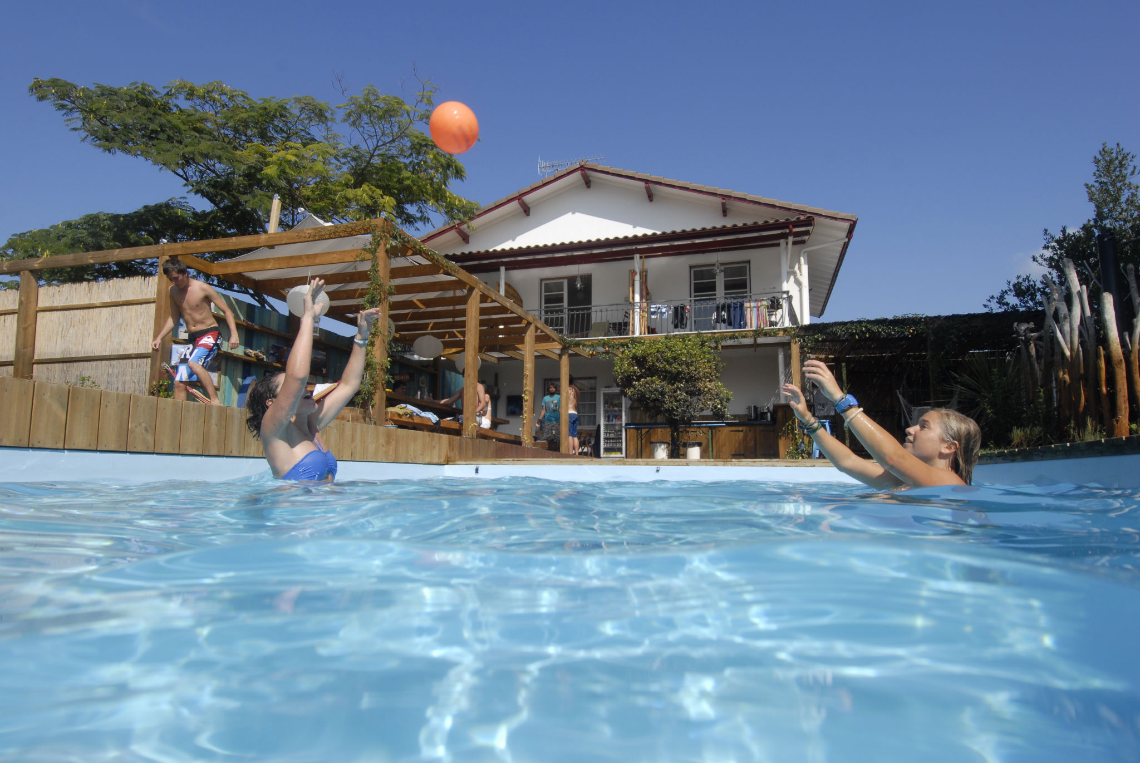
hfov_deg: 81.1
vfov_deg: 59.6
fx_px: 666
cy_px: 382
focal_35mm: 21
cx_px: 570
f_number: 10
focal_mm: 14
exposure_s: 1/400
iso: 200
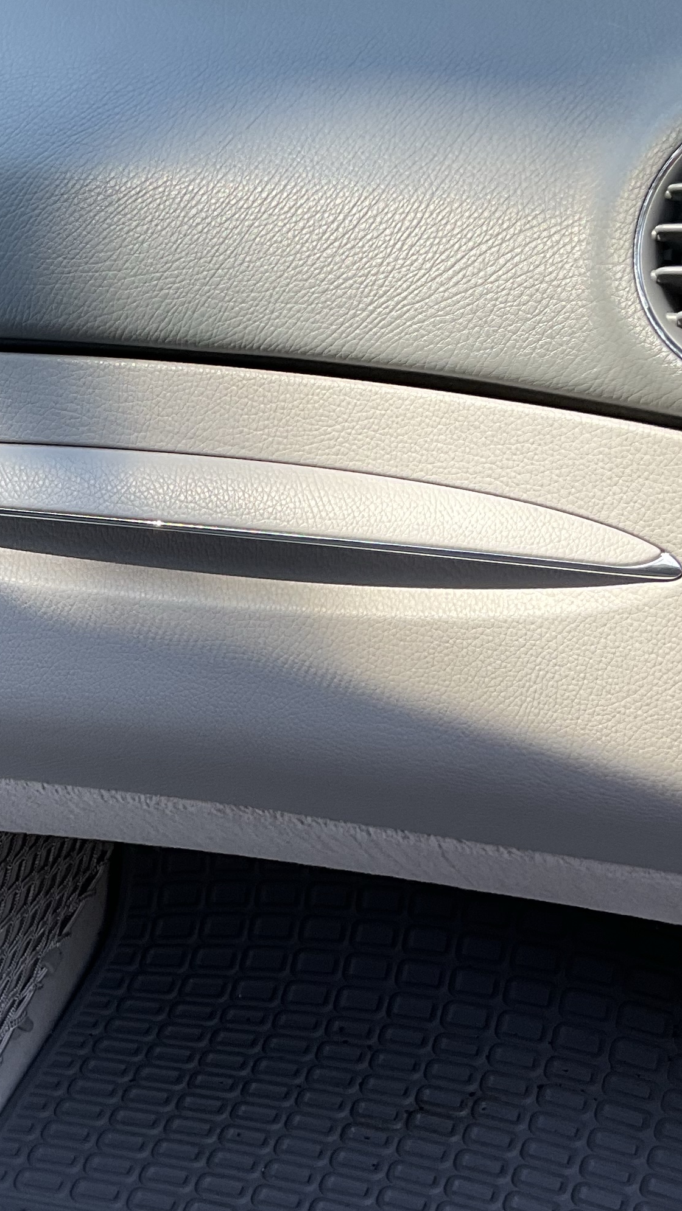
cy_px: 717
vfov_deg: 32.7
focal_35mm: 64
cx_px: 75
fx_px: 2057
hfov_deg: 18.5
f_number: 1.8
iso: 25
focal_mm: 3
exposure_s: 1/100
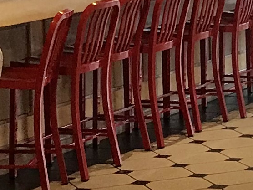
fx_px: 1484
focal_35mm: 203
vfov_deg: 7.3
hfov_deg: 9.4
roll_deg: +1.5
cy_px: -38
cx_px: 425
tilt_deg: -5.1
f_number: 1.8
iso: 32
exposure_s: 1/24
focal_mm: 3.99
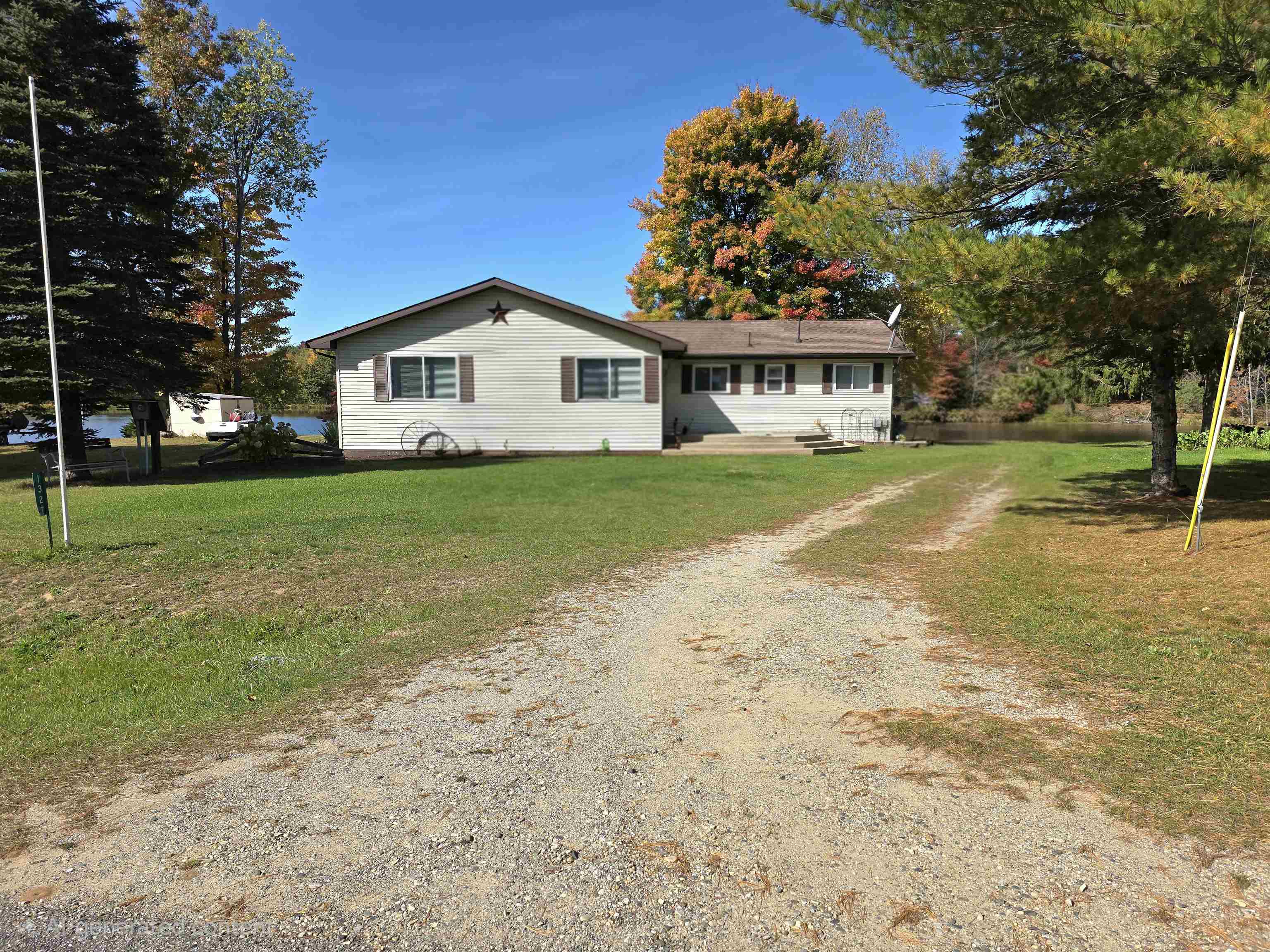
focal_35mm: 23
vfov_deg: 58.9
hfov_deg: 73.9
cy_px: 476
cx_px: 635
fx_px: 844
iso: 12
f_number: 1.7
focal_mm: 6.3
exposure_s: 1/1000
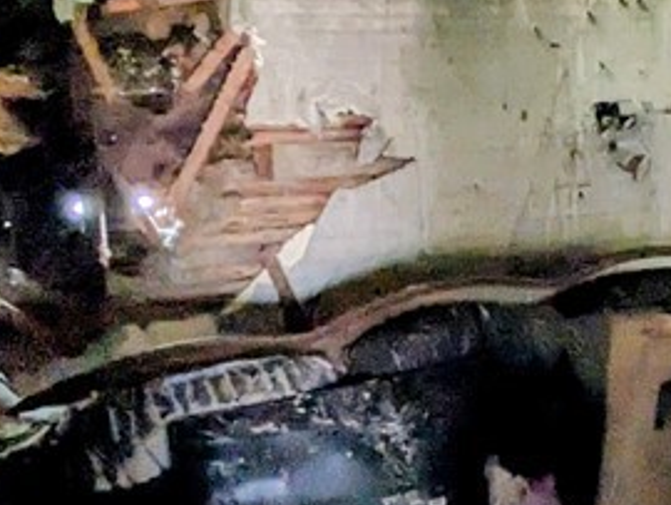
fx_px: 1028
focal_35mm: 53
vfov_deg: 27.4
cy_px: 175
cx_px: 714
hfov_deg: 32.4
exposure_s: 1/20
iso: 207
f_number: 2.2
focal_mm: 1.85
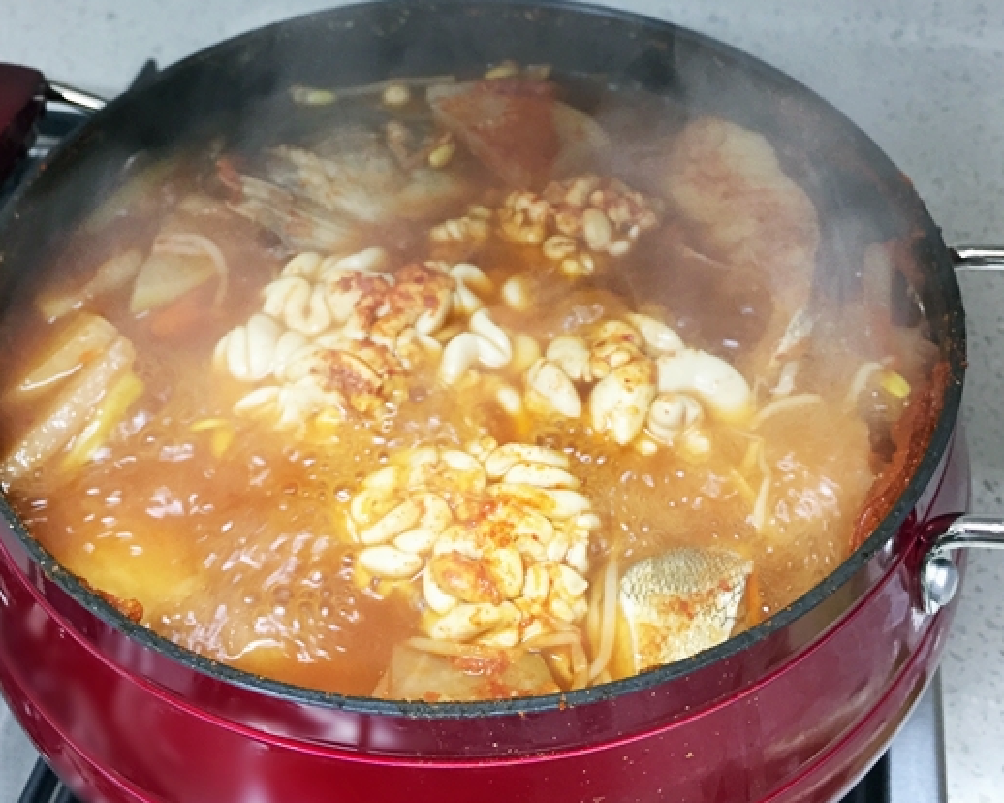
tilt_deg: -41.6
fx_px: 1218
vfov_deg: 35.8
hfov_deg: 44.8
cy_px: 225
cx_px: 462
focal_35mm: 41
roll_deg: +1.1
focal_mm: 4.15
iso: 125
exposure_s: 1/30
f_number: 2.2
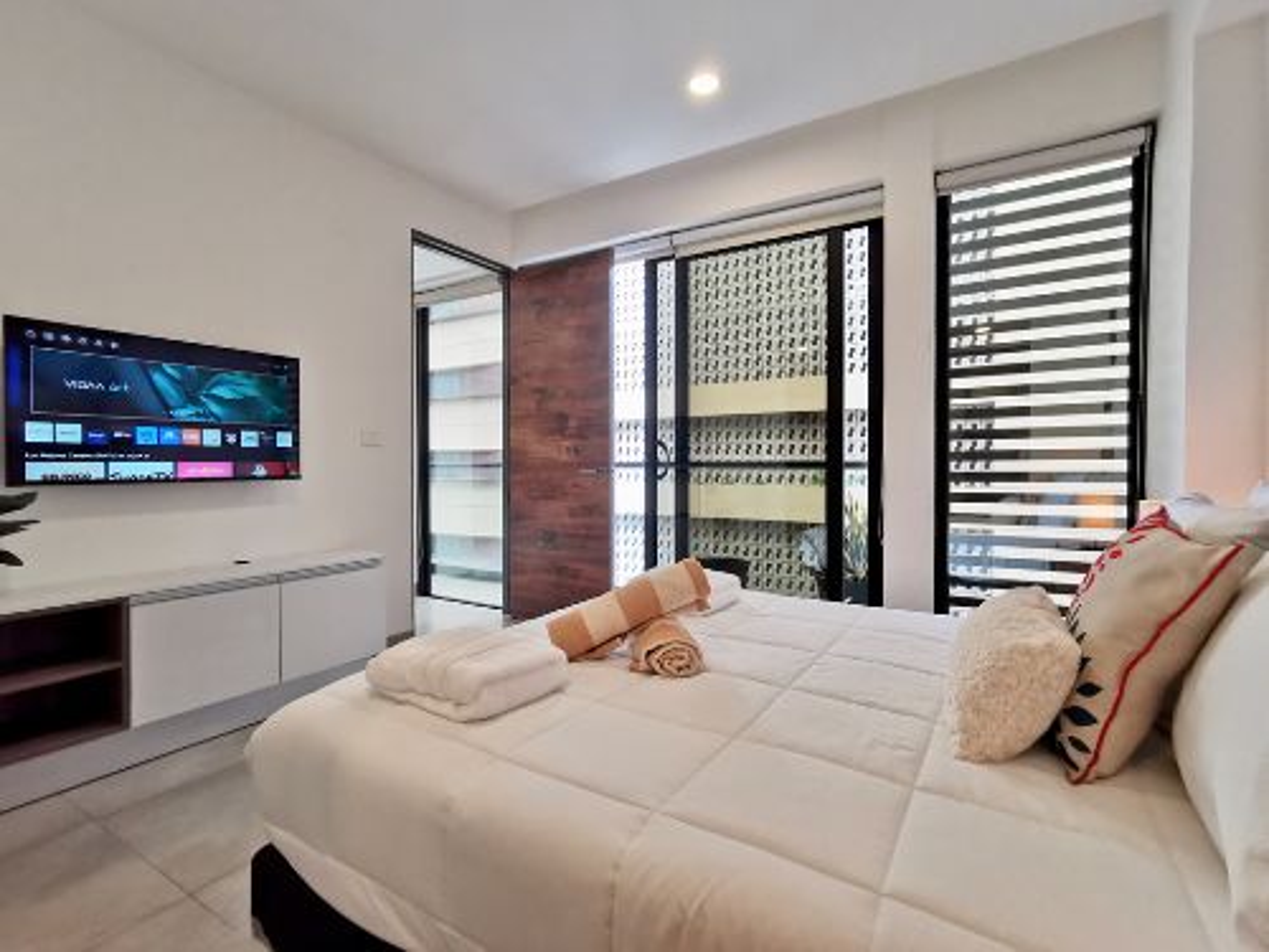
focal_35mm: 16
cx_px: 634
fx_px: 587
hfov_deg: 94.5
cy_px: 476
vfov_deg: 78.1
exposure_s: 1/120
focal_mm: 2.35
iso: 200
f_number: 2.2
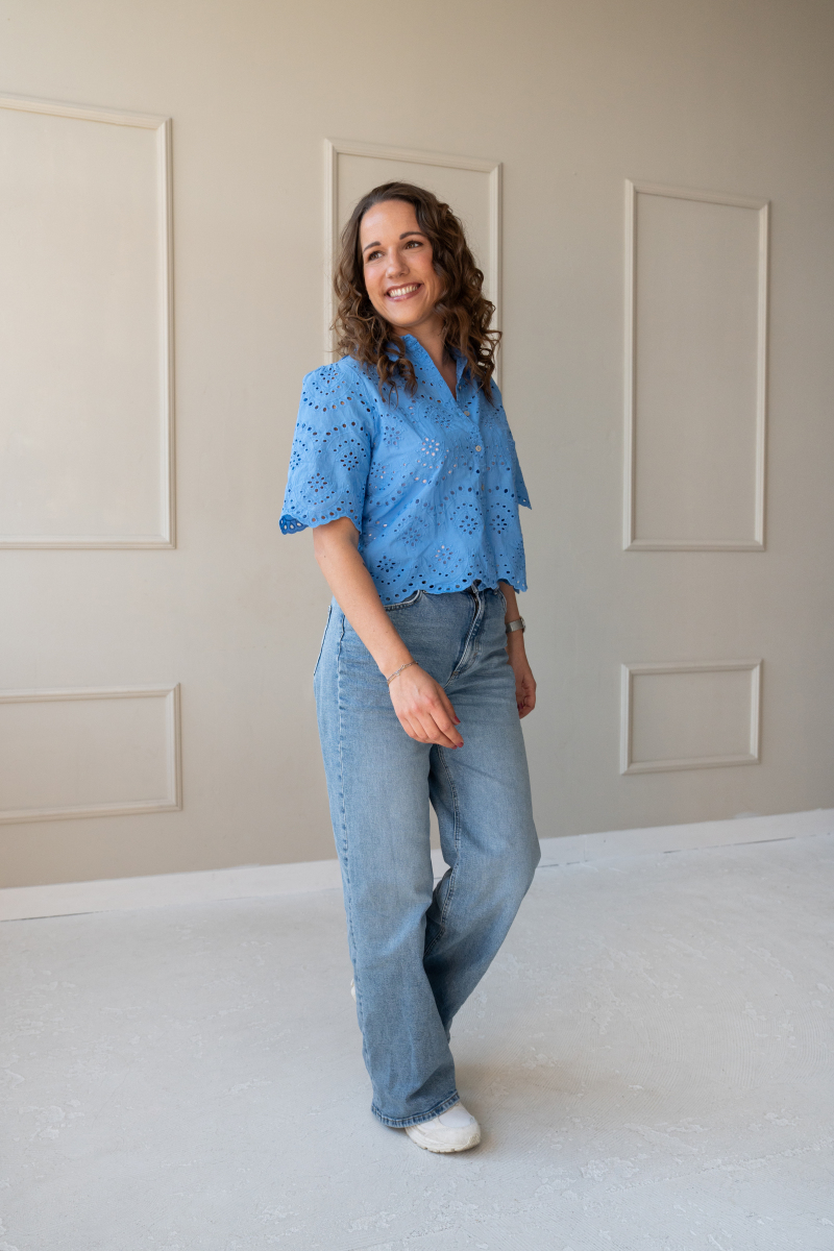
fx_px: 1042
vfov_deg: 61.9
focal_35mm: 30
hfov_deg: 43.6
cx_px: 417
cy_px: 626
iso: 1250
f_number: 4.5
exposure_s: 1/800
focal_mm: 30
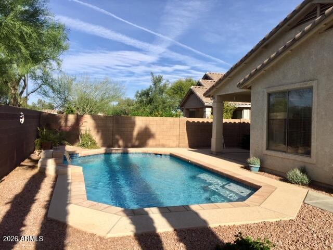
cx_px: 166
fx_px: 279
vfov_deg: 48.2
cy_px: 125
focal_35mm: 29
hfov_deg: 61.7
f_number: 2.2
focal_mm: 4.15
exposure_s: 1/2326
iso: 32
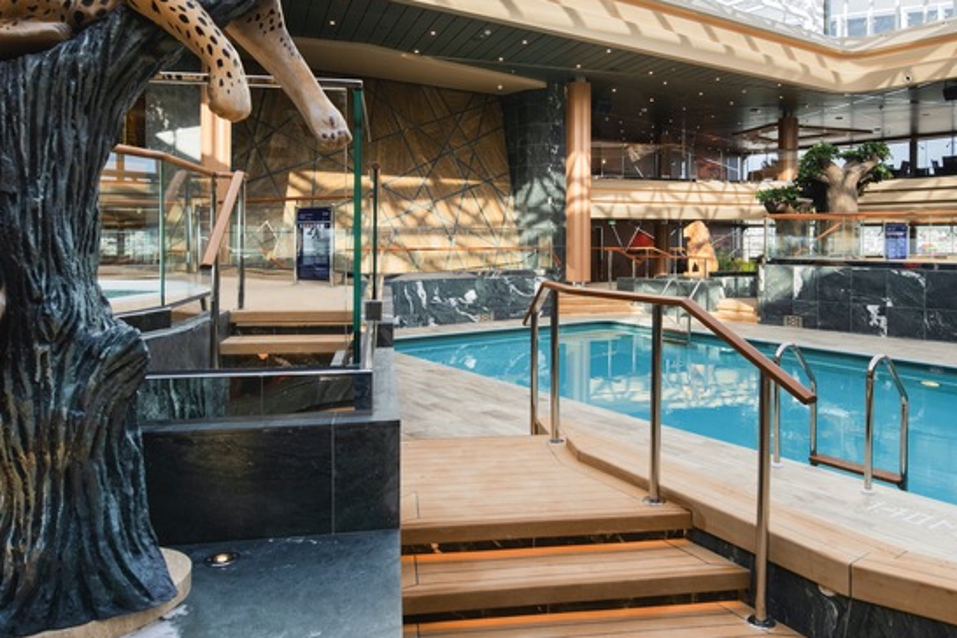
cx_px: 538
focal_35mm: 28
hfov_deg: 65.2
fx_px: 744
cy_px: 240
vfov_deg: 46.0
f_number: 8
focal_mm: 17
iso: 400
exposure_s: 1/80
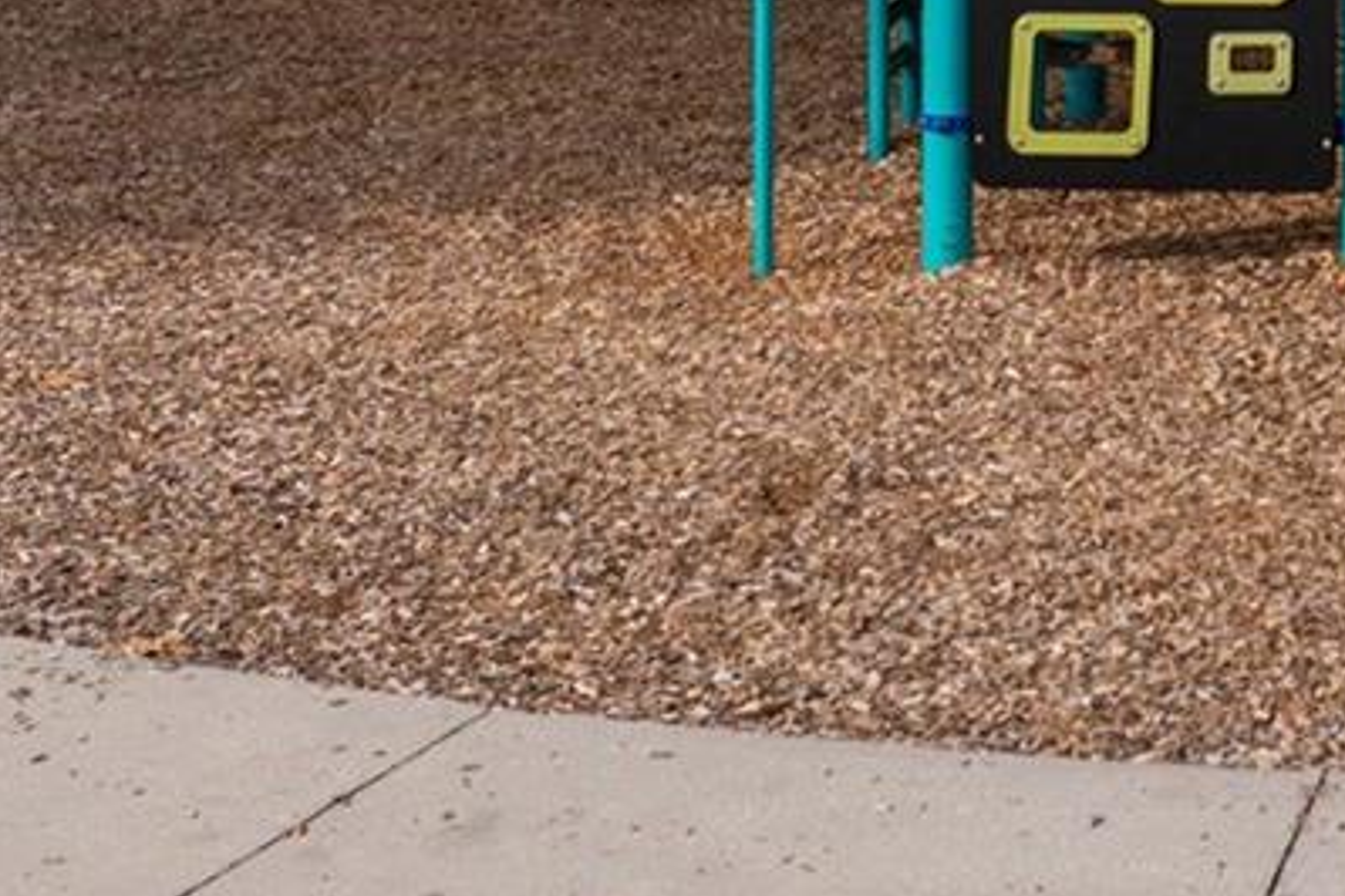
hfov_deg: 19.5
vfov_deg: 12.7
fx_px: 3736
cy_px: -588
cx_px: 1497
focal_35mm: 100
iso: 100
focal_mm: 12.29
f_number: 2.8
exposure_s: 1/2000
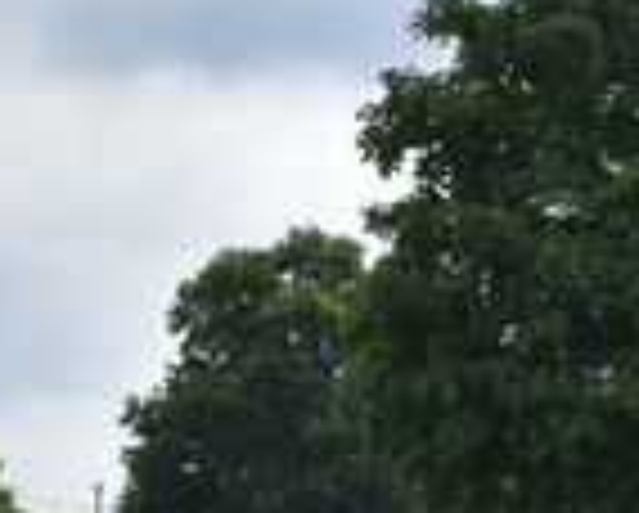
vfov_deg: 6.4
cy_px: 479
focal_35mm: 241
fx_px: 4564
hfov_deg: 8.0
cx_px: 32
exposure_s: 1/320
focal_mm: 38
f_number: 9
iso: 100
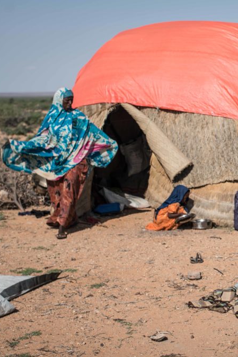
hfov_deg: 17.5
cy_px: 177
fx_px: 754
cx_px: 247
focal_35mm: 76
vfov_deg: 26.7
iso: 100
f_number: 4.5
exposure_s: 1/1600
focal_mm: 50
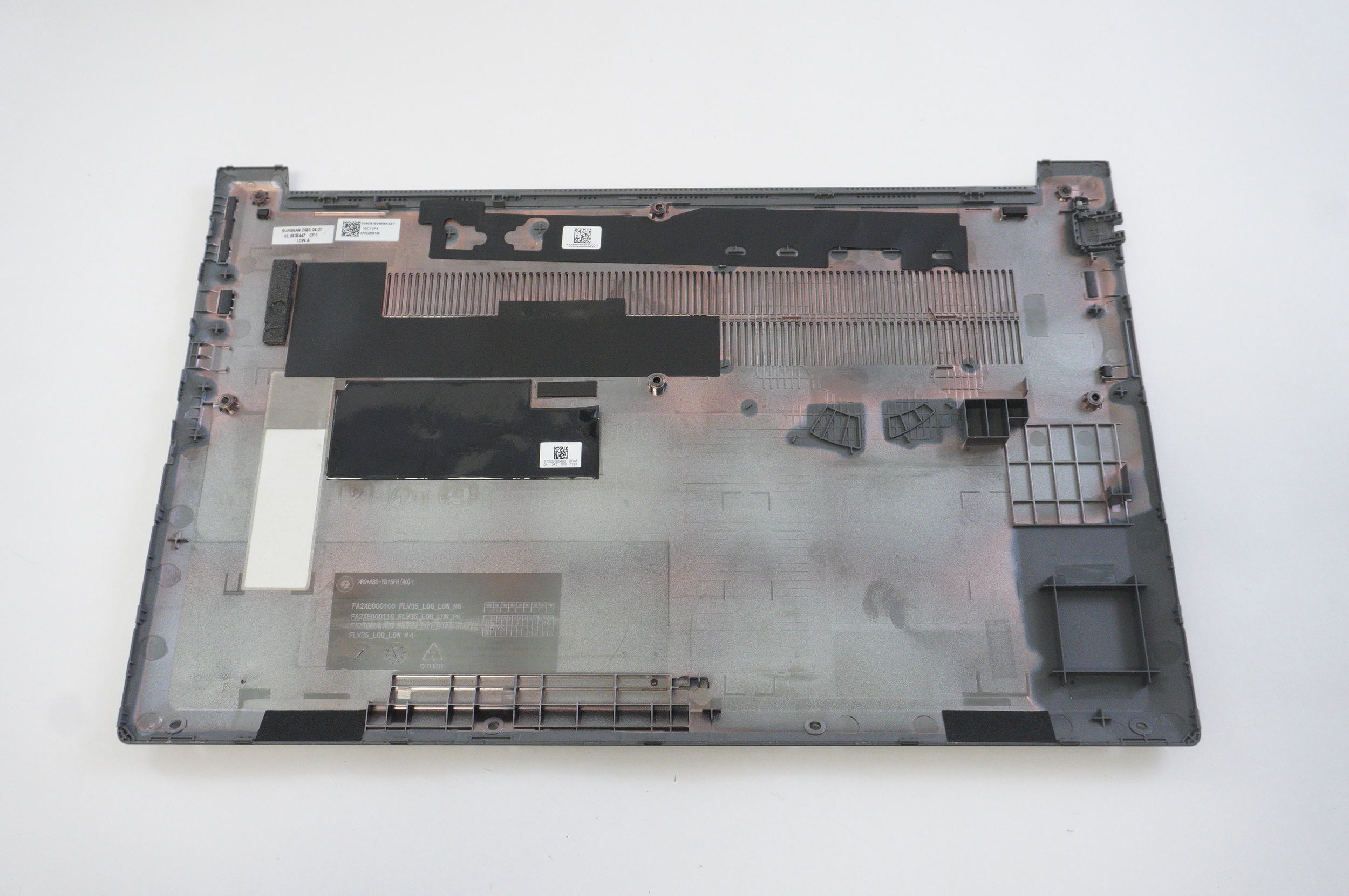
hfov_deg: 59.5
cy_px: 448
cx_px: 674
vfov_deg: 41.6
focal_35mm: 32
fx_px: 1179
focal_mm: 21
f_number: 5.6
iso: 2000
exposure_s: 1/100
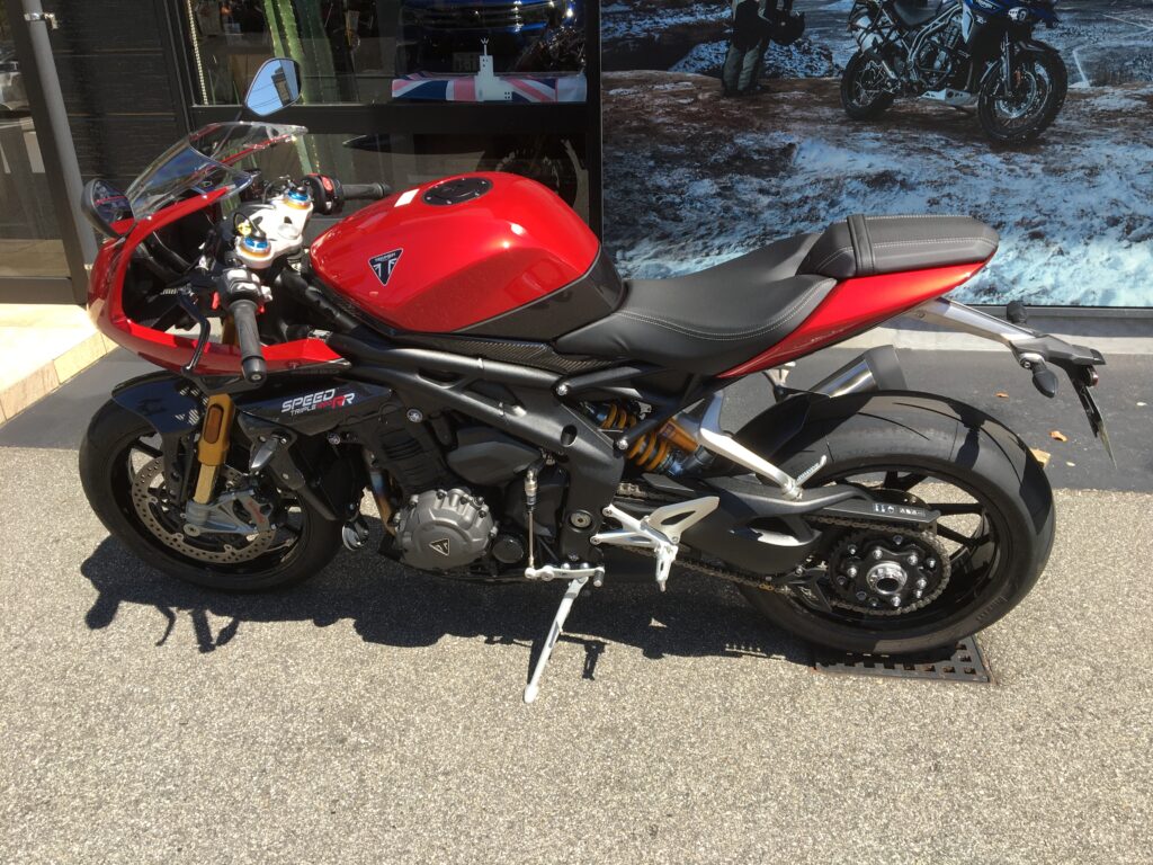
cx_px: 576
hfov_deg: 61.7
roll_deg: +1.4
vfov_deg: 48.2
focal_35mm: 29
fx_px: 966
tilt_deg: -23.9
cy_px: 432
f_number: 2.2
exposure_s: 1/680
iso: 25
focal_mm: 4.15
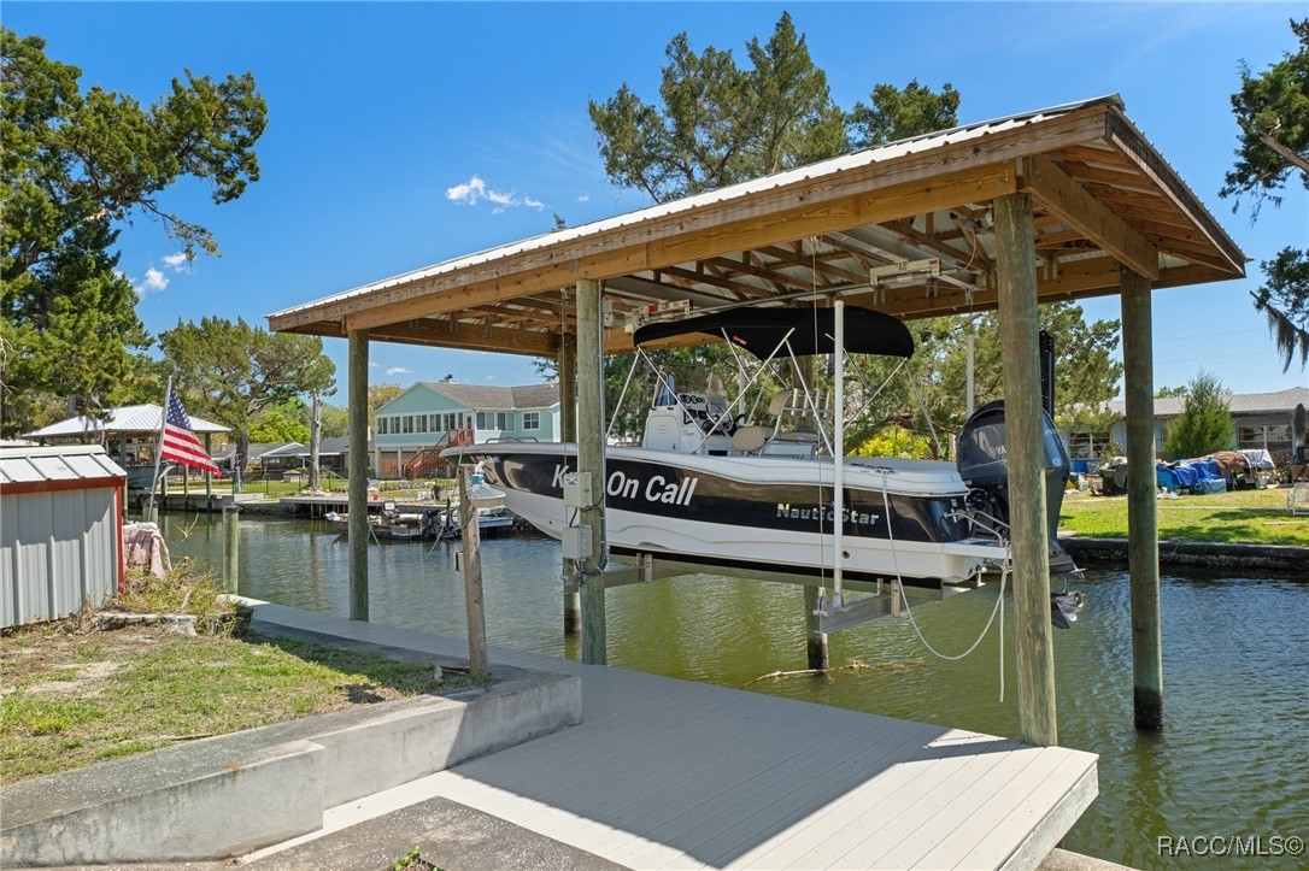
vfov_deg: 53.1
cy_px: 436
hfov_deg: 73.8
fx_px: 872
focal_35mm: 24
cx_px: 654
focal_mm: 16
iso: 320
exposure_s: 1/1500
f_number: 8
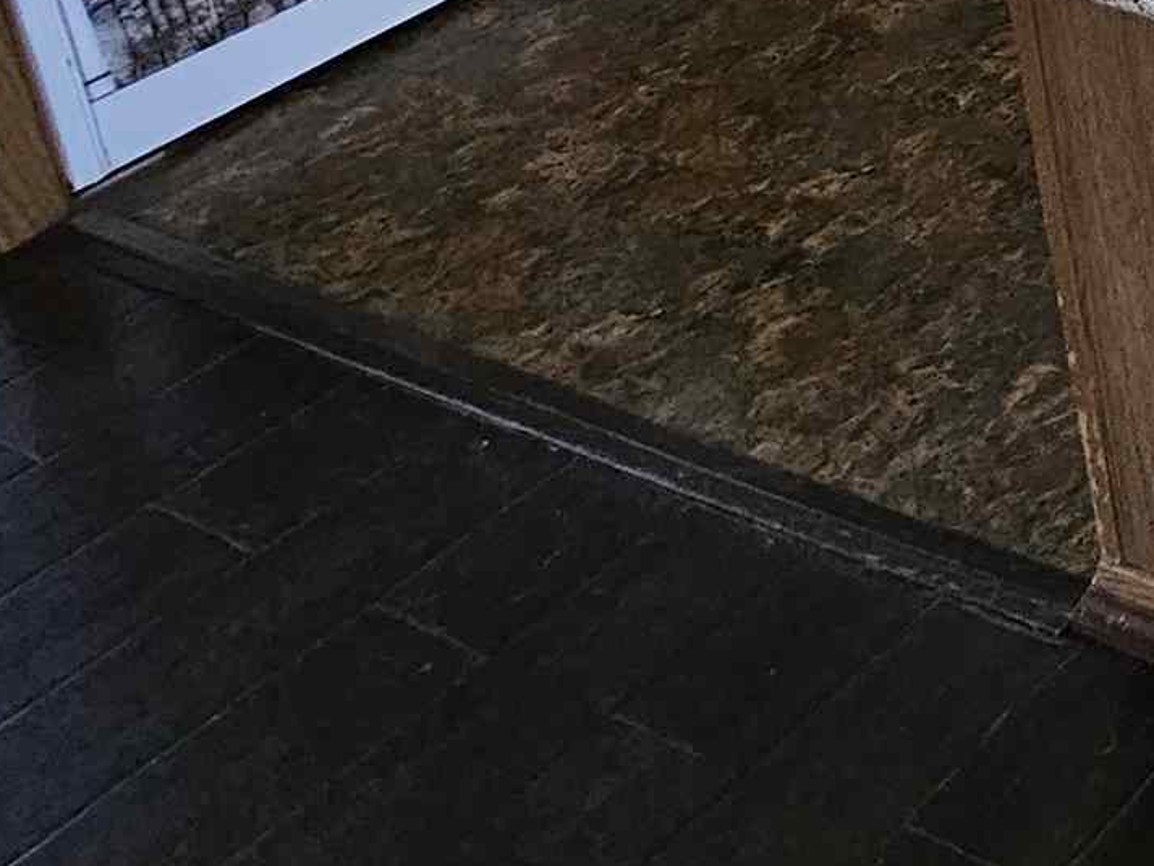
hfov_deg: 19.0
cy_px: -801
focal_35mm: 56
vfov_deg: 18.5
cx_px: 2337
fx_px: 1867
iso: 320
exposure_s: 1/40
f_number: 2.2
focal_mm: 2.2
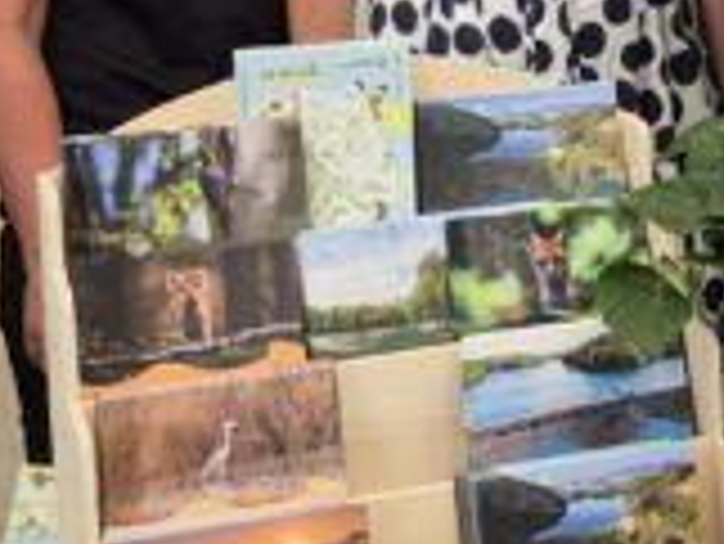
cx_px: 562
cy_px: -103
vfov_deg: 14.0
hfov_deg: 18.9
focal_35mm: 103
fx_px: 2156
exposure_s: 1/75
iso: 25
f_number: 1.8
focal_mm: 5.4
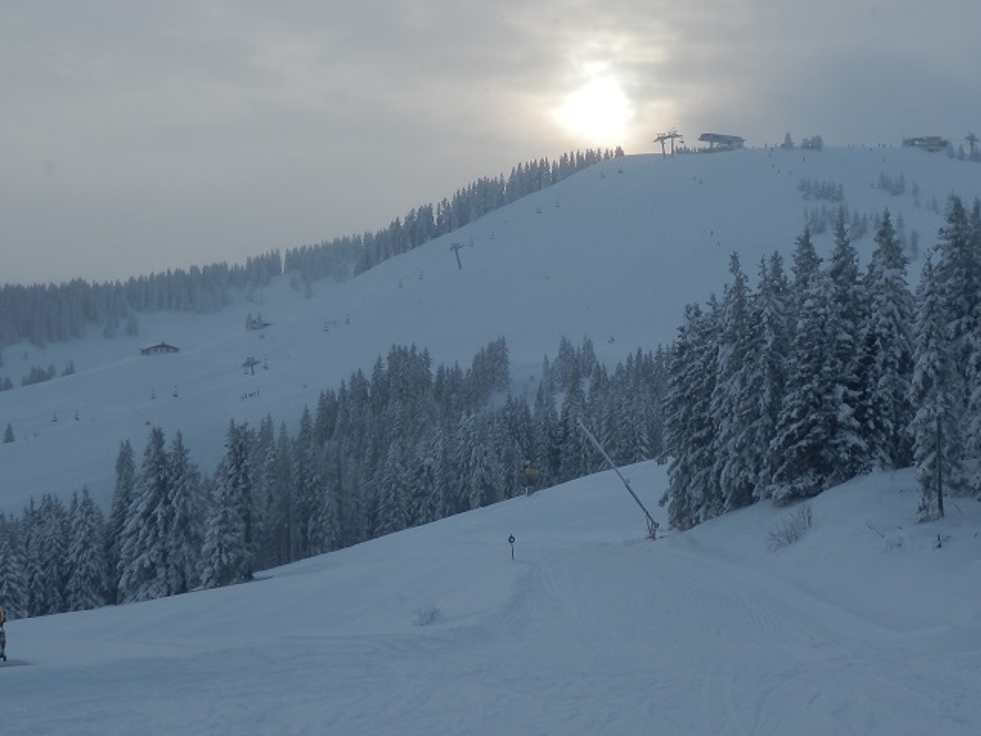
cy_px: 302
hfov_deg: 30.1
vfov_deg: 22.9
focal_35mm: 64
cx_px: 612
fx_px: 1814
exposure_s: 1/640
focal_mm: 7.3
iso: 80
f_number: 3.7
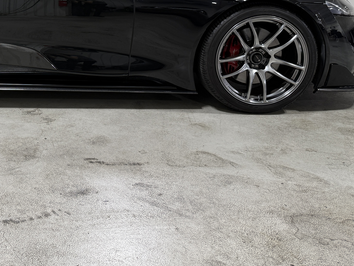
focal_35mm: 47
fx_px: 481
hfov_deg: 38.0
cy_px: 18
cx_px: 42
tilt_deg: -9.6
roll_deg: -0.3
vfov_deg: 29.4
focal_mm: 6.76
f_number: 1.78
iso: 100
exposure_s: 1/120
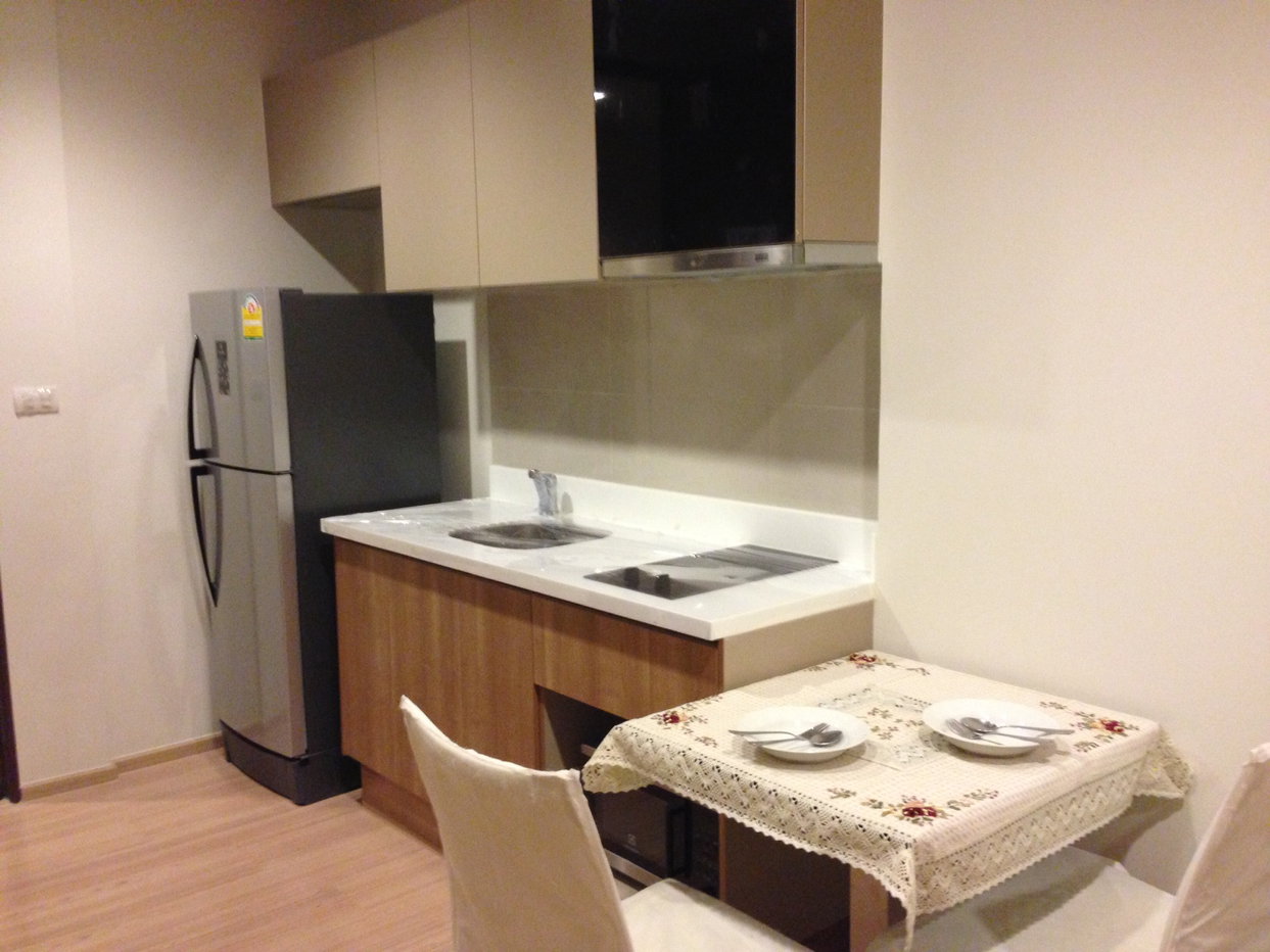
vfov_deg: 42.9
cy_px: 476
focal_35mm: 33
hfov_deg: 55.4
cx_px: 635
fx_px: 1211
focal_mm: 4.13
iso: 320
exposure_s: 1/20
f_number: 2.4
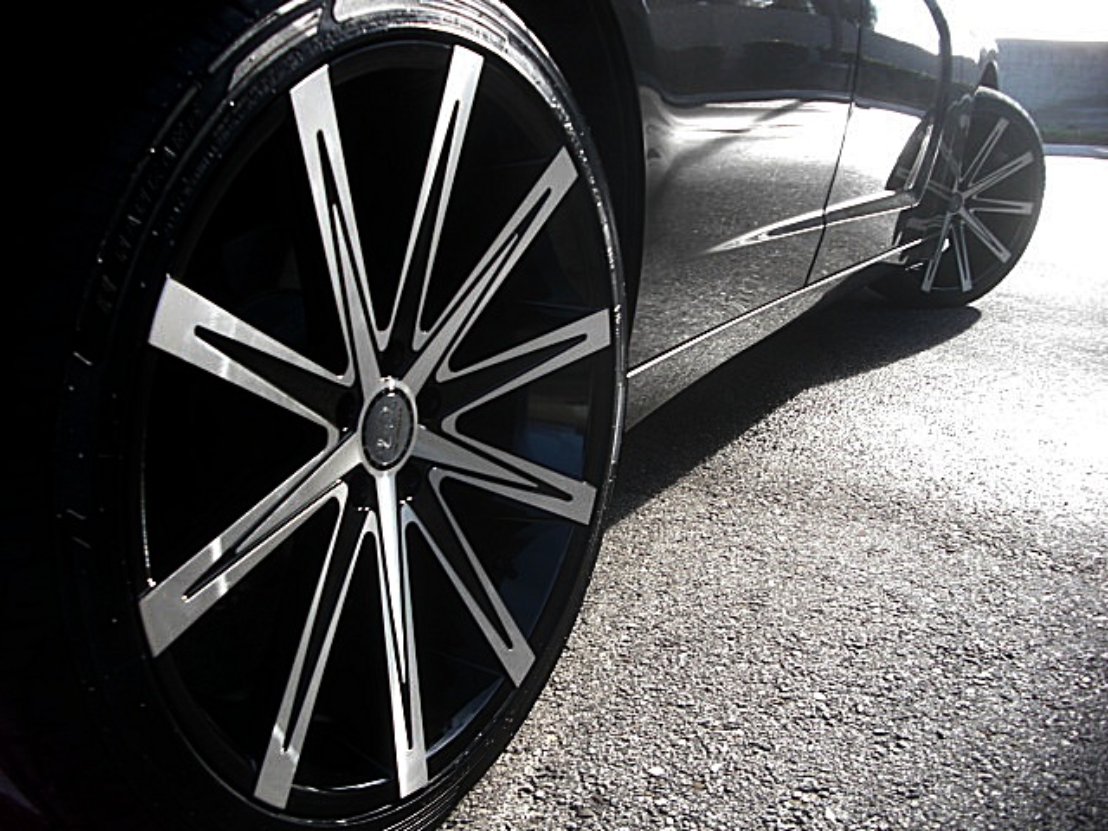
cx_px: 554
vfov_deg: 39.7
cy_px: 416
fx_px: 1152
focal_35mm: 36
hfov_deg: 51.4
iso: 50
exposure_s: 1/100
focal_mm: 6.3
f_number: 2.8
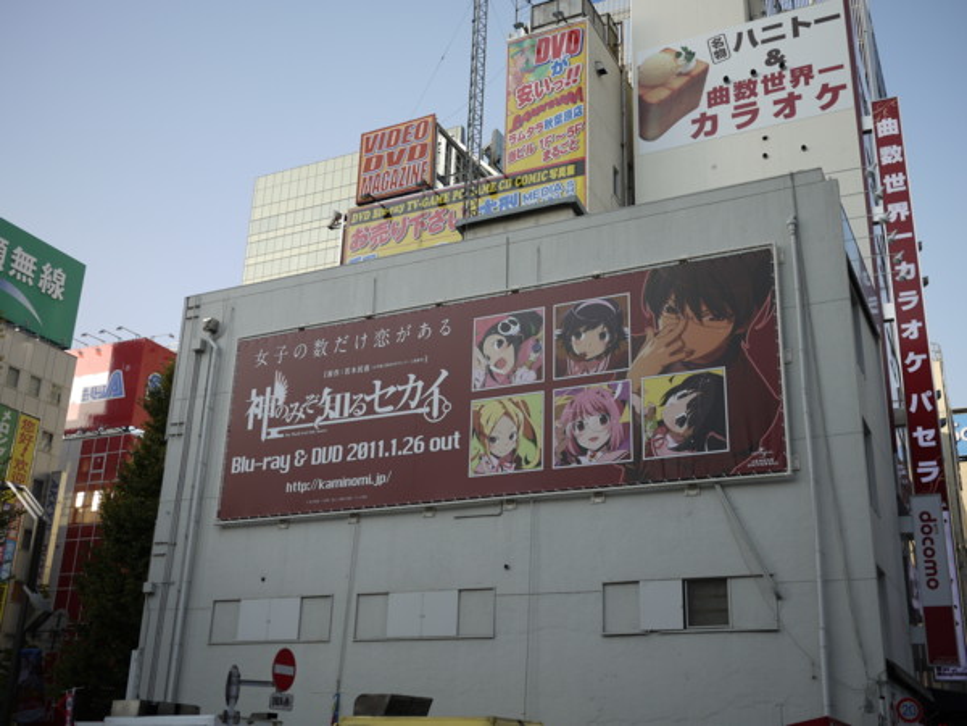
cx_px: 484
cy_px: 363
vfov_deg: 36.0
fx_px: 1117
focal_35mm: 40
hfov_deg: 46.8
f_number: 2.2
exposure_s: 1/1300
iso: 100
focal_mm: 20
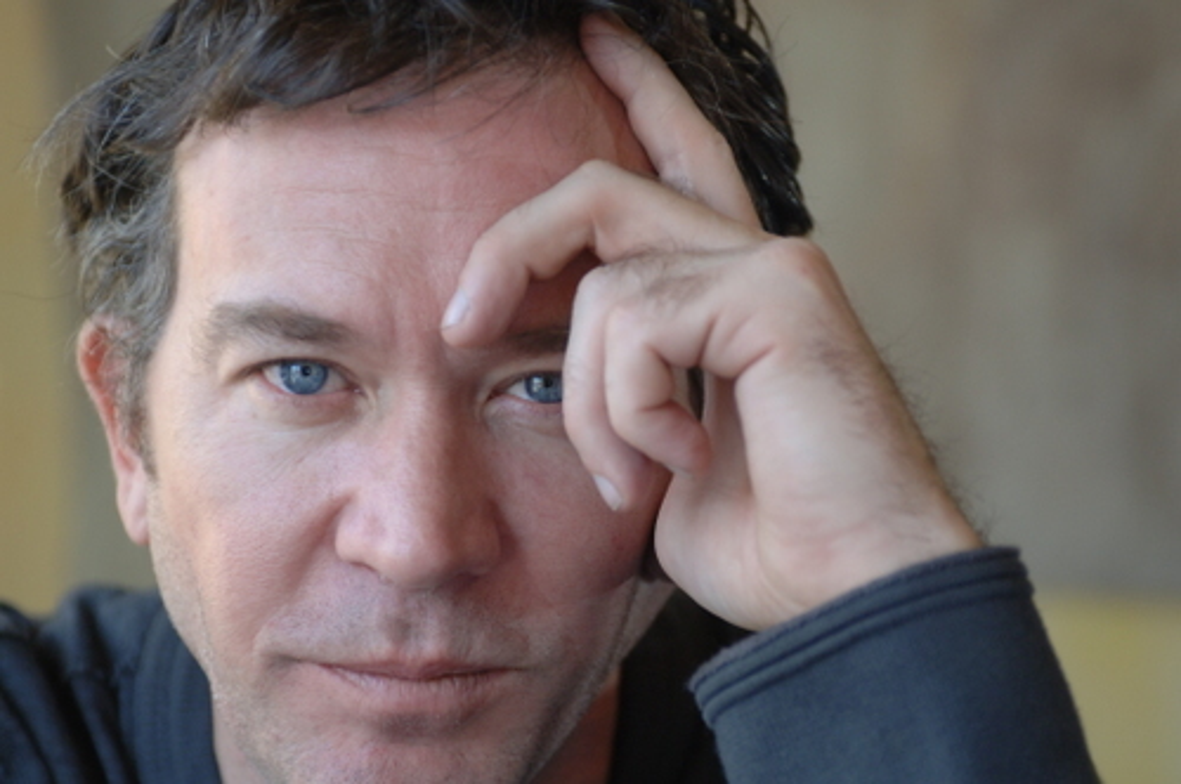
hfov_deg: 19.5
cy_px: 392
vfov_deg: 13.0
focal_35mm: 105
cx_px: 590
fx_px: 3440
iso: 500
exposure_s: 1/250
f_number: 4
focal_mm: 70
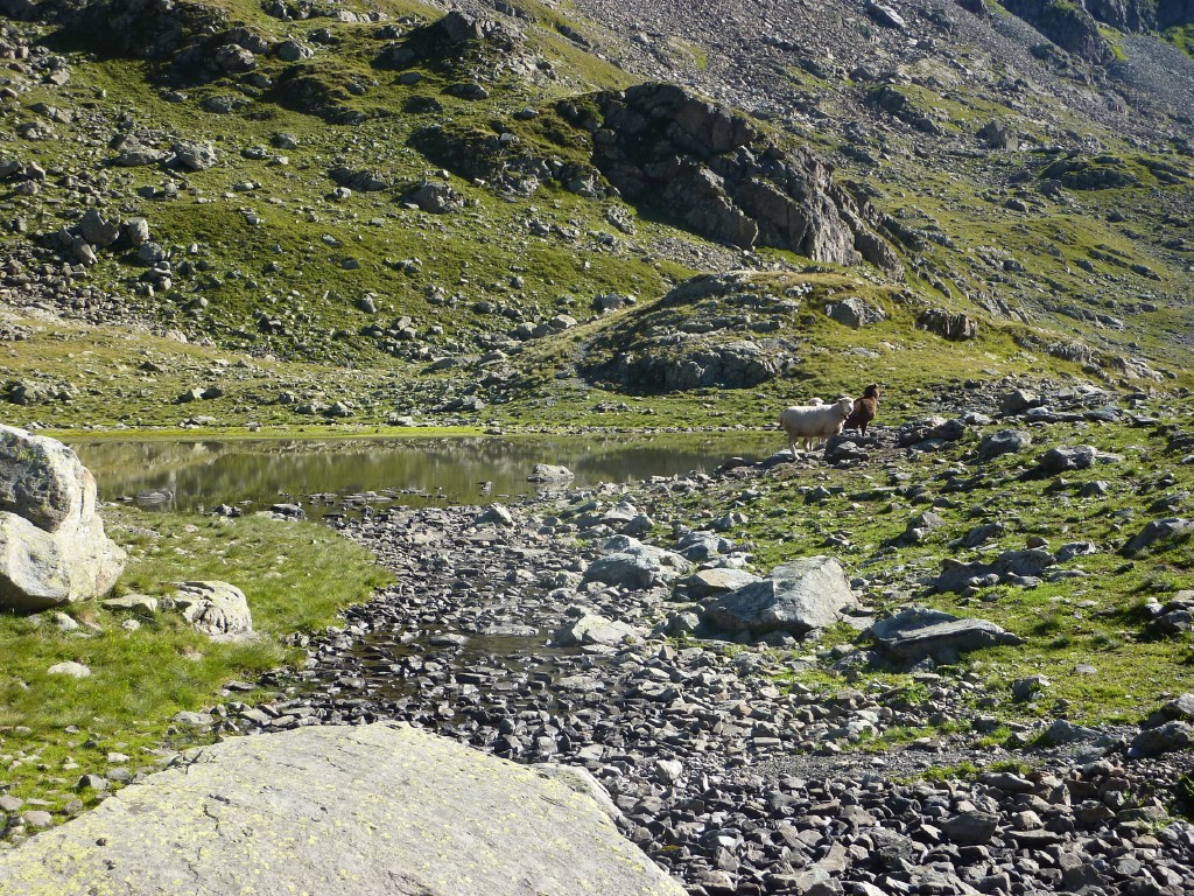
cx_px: 597
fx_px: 1656
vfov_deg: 30.3
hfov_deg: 39.7
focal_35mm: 48
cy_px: 448
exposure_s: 1/250
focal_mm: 7.9
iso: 80
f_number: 4
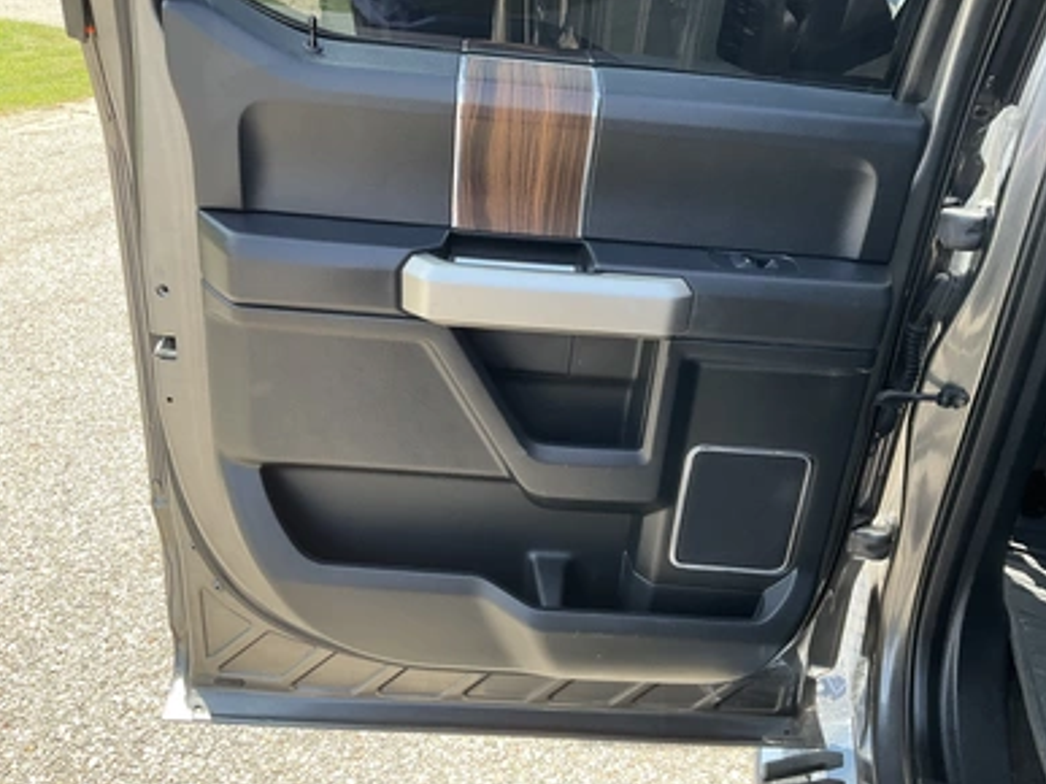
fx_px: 906
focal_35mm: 30
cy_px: 395
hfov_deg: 60.0
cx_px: 527
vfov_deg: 46.8
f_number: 1.8
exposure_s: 1/147
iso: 25
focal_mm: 3
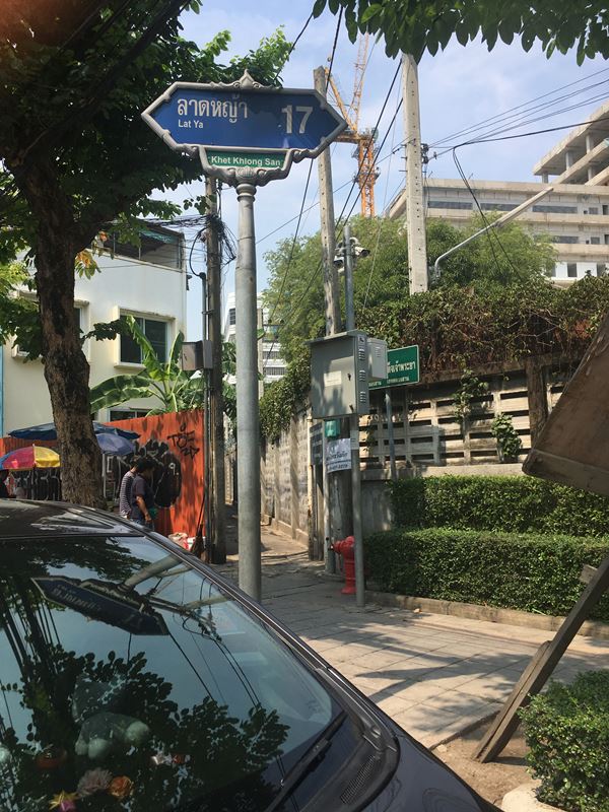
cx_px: 304
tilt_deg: +5.9
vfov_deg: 61.7
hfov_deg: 48.2
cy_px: 406
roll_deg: +1.2
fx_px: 680
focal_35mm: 29
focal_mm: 4.15
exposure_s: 1/1451
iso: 25
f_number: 2.2
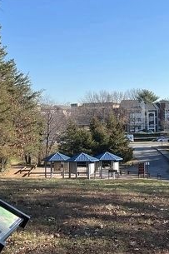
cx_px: 63
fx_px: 500
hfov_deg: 19.1
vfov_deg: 28.5
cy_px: 118
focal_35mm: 71
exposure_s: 1/2137
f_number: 1.6
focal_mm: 5.1
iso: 50
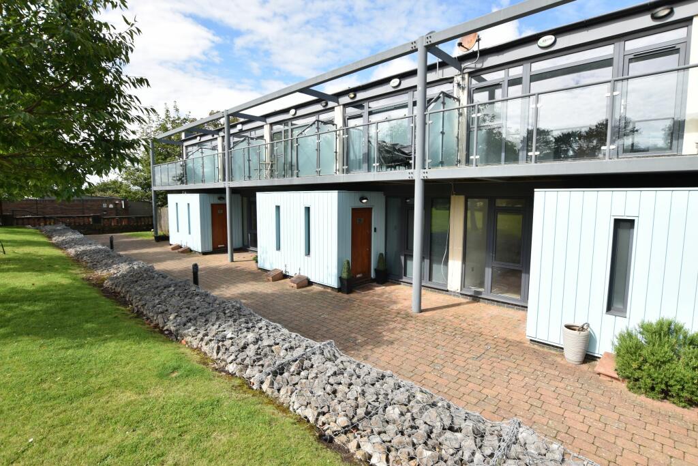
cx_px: 349
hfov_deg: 92.4
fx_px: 334
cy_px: 233
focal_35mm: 17
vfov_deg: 69.7
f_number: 7.1
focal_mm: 11.5
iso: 100
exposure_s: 1/200
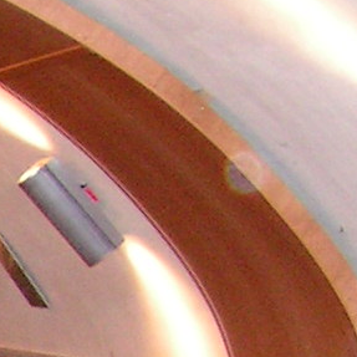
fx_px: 2649
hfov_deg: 7.0
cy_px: 748
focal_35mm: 227
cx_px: -688
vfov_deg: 7.4
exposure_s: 1/40
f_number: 3.2
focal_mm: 6
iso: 200
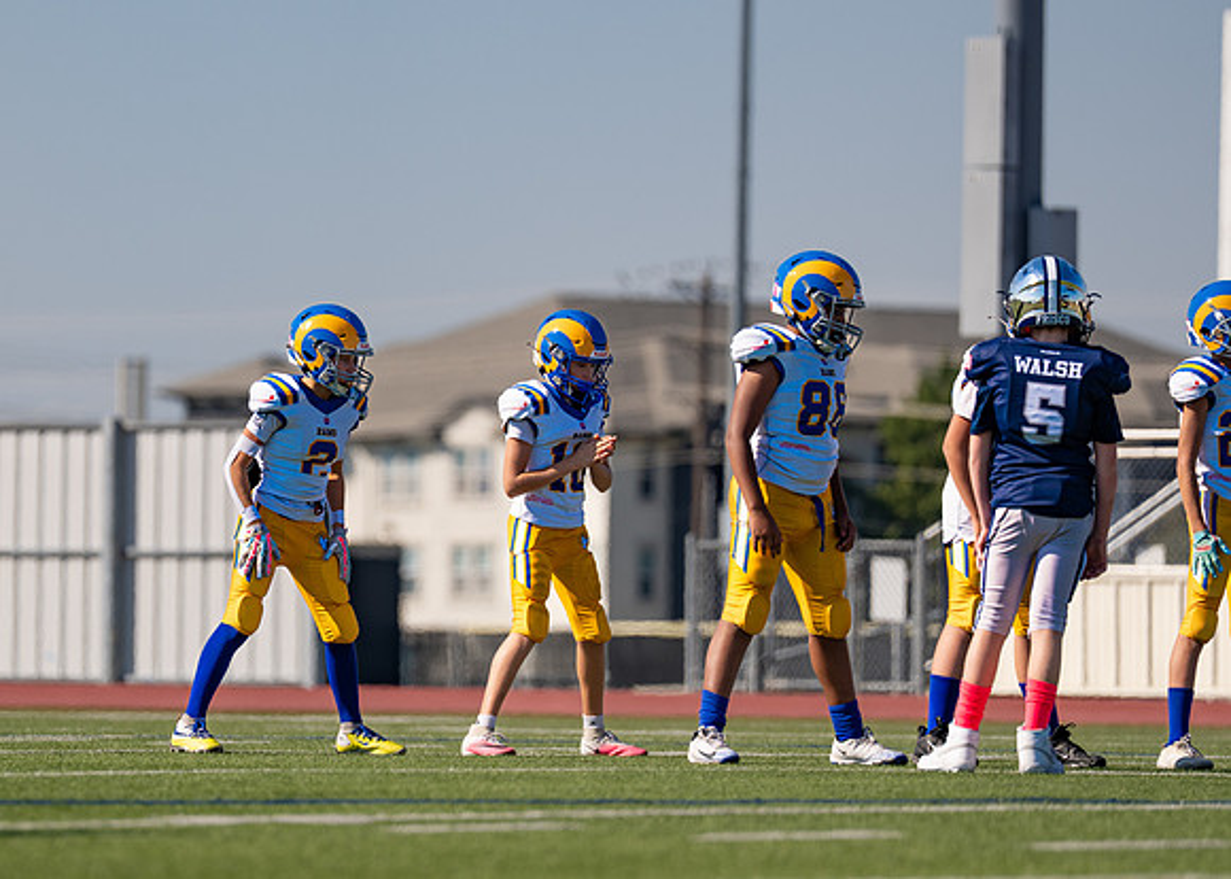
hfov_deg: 6.0
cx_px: 366
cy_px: 474
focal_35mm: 336
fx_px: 11759
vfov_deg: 4.3
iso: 100
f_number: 2.8
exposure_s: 1/2500
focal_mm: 200
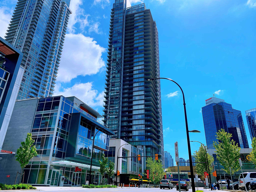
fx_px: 192
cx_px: 128
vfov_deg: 53.1
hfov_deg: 67.3
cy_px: 96
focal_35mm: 26
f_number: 1.8
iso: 25
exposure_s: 1/2364
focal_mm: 4.25
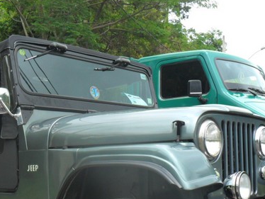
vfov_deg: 25.1
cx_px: 120
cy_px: 169
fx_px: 437
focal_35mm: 57
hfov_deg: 33.7
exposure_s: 1/350
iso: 100
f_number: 3.7
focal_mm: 5.7
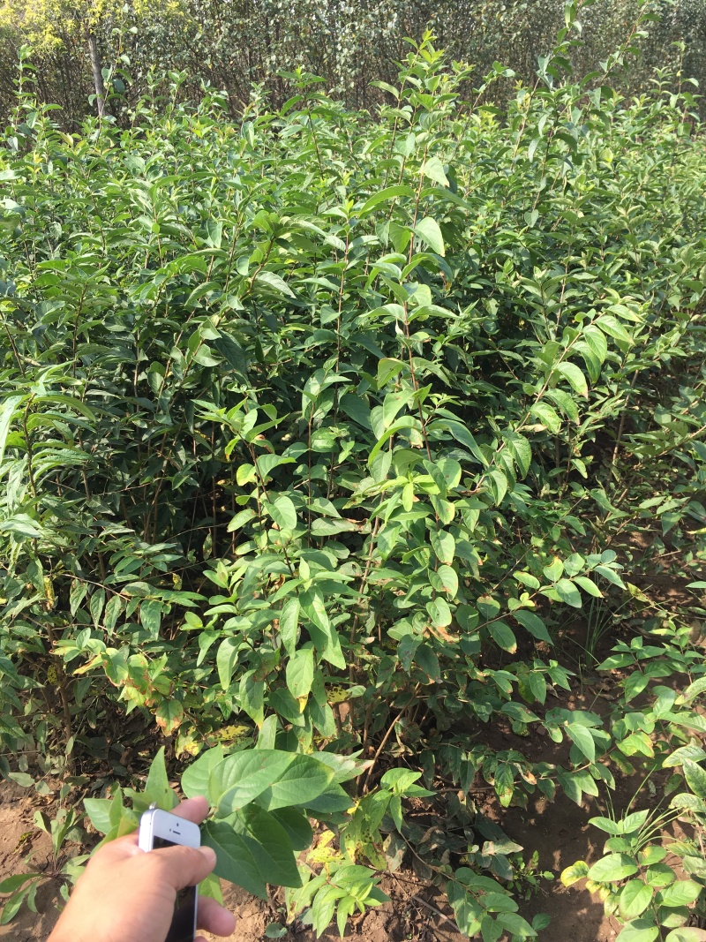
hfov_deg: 48.2
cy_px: 471
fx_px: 789
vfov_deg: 61.7
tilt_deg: -19.9
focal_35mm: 29
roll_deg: +6.8
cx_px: 353
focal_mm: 4.15
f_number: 2.2
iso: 25
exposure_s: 1/545
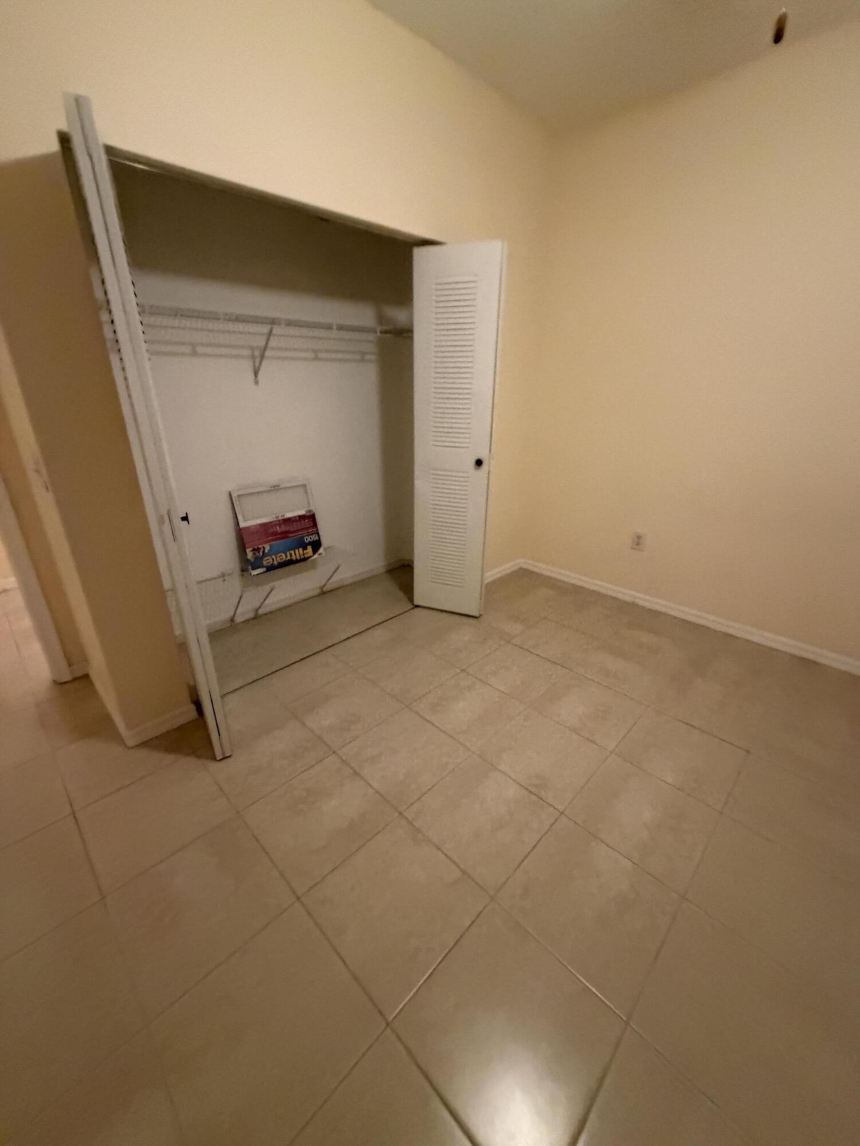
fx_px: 464
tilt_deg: -20.9
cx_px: 430
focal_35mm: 14
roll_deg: +3.8
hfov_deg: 85.7
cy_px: 573
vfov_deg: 102.1
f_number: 2.2
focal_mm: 2.22
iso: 800
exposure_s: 1/60
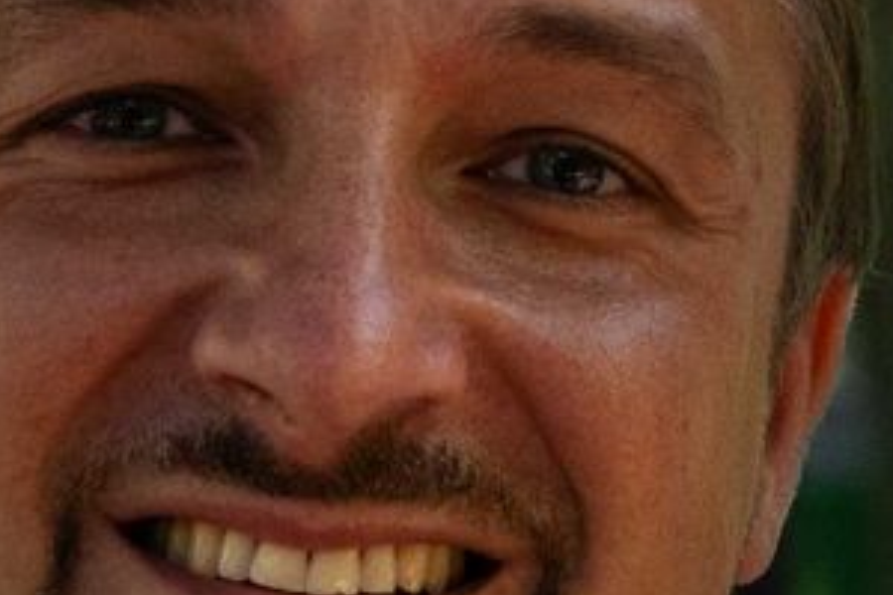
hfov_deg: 6.6
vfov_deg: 4.5
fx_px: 7615
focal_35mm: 307
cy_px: 507
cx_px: 1226
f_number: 5.6
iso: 2000
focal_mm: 48
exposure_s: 1/320
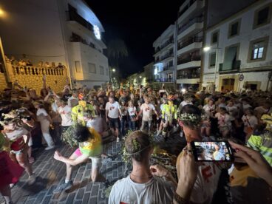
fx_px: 110
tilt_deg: -11.7
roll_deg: +3.3
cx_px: 136
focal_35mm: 14
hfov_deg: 102.1
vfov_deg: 85.7
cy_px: 102
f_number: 2.2
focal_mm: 2.22
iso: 1000
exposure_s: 1/25
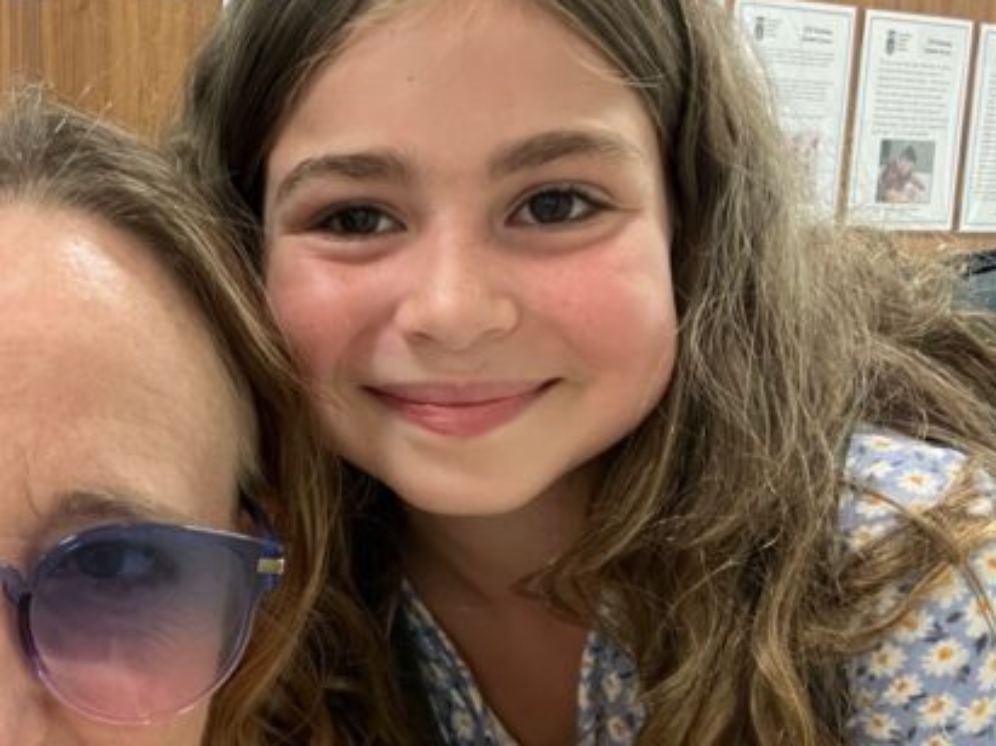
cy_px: 436
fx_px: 1237
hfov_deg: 41.1
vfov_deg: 33.5
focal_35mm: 43
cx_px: 136
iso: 400
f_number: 2.2
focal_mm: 2.71
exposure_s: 1/40
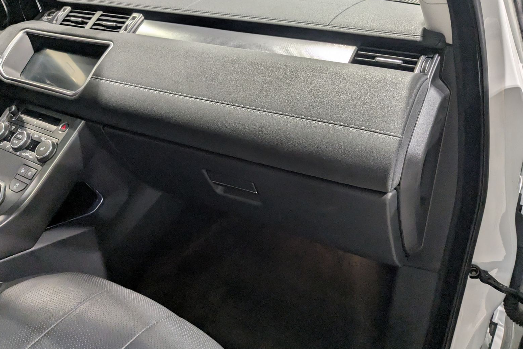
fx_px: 421
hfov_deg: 63.7
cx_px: 258
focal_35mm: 29
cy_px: 151
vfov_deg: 44.9
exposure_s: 1/120
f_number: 1.73
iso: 312
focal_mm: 4.38
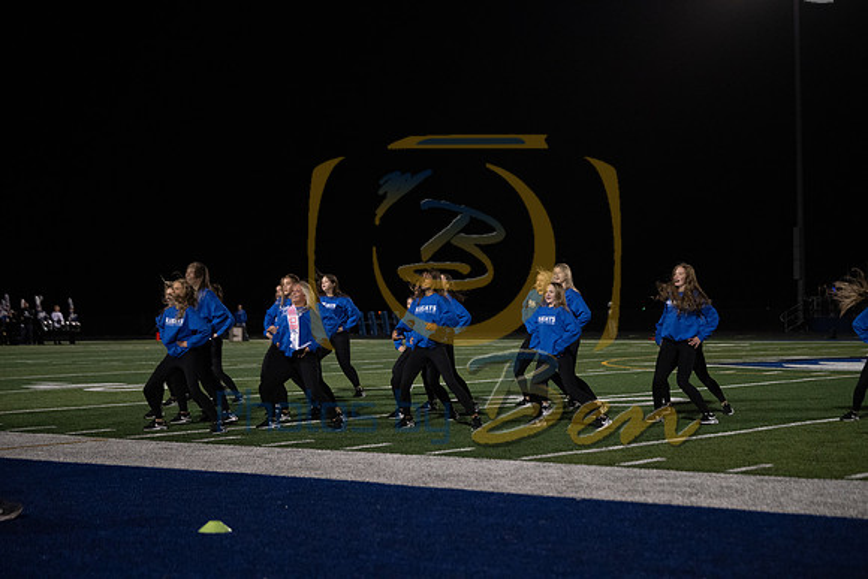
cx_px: 434
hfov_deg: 28.8
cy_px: 290
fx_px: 1688
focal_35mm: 70
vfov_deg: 19.5
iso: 5000
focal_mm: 70
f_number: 2.8
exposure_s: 1/1600
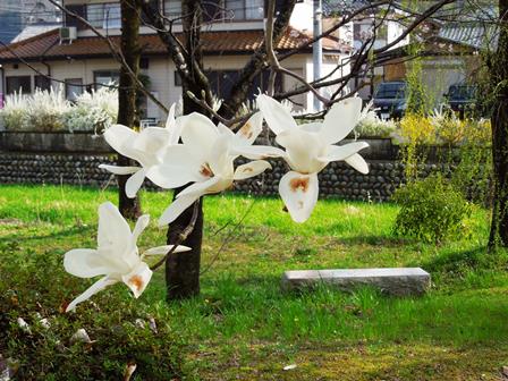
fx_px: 704
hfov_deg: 39.7
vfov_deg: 30.3
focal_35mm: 48
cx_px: 254
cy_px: 190
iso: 100
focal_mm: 8.7
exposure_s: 1/400
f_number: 4
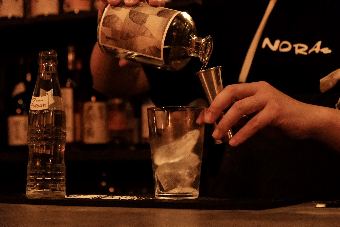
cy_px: 114
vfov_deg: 16.5
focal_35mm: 83
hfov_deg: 24.5
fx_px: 784
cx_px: 170
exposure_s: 1/80
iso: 25600
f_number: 4
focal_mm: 55
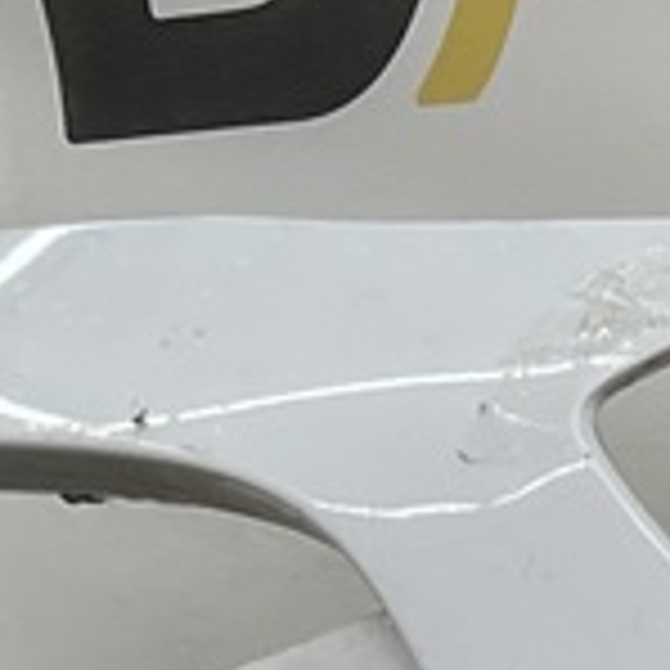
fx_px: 3788
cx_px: 1367
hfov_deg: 9.4
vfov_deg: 9.4
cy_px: 1349
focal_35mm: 173
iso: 16
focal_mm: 3
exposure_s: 1/316
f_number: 1.8
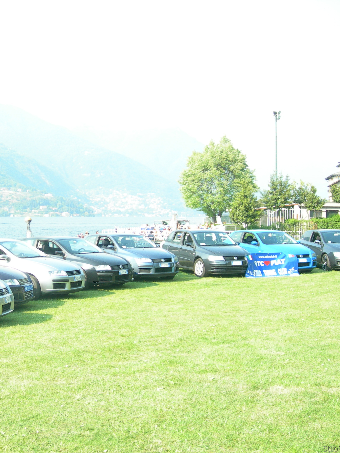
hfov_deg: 27.9
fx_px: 668
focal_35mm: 51
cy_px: 227
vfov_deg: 37.5
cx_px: 59
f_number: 2.8
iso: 50
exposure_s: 1/199
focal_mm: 7.8
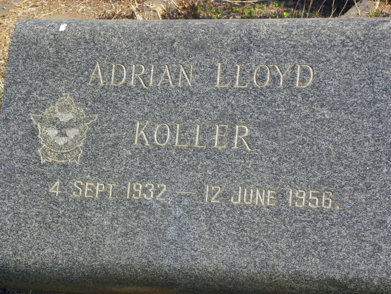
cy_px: 147
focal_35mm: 108
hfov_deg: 18.2
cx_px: 196
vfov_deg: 13.7
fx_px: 1220
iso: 64
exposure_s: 1/200
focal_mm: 19.2
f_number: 4
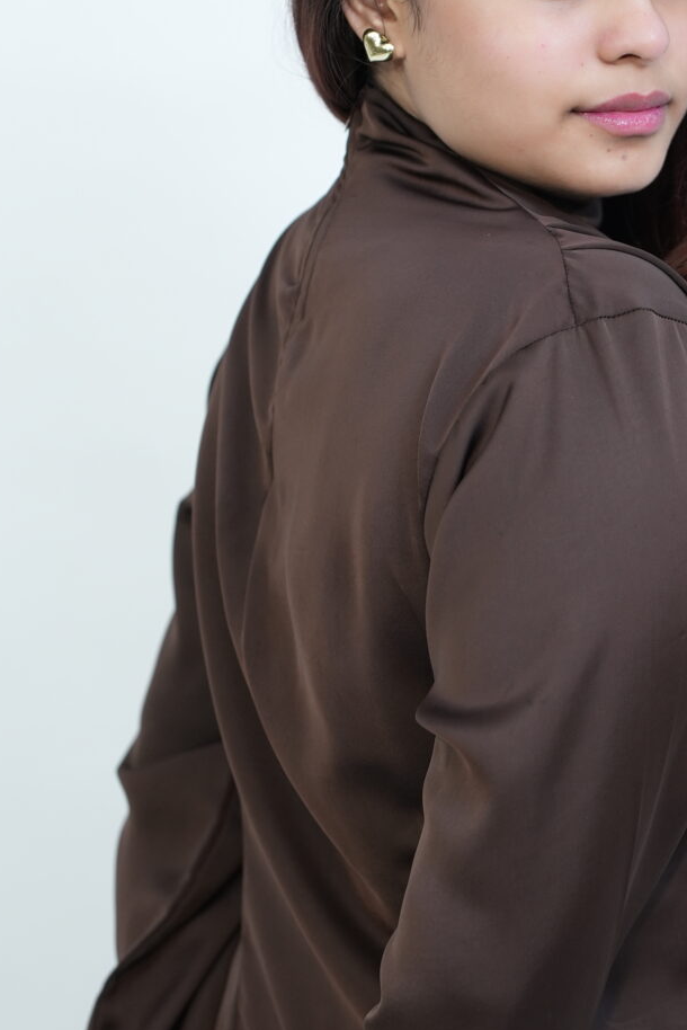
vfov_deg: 20.8
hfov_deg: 13.9
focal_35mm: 98
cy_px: 405
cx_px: 513
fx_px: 2803
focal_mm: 35
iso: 400
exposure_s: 1/200
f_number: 2.5
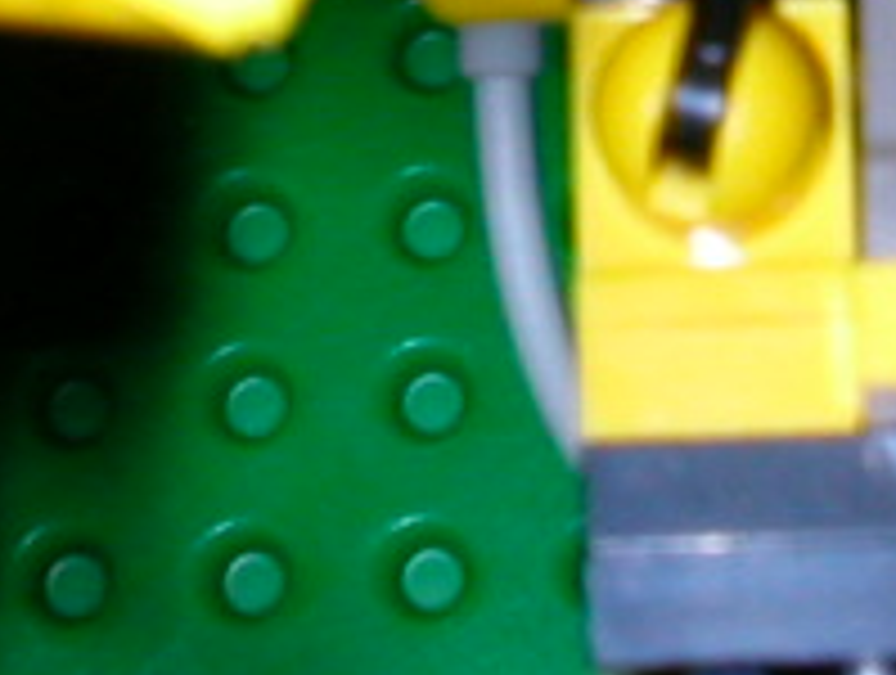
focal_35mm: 190
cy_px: 4
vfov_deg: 7.8
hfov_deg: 10.3
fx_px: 4927
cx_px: 896
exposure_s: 1/59.9
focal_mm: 5.6
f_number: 4.5
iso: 100
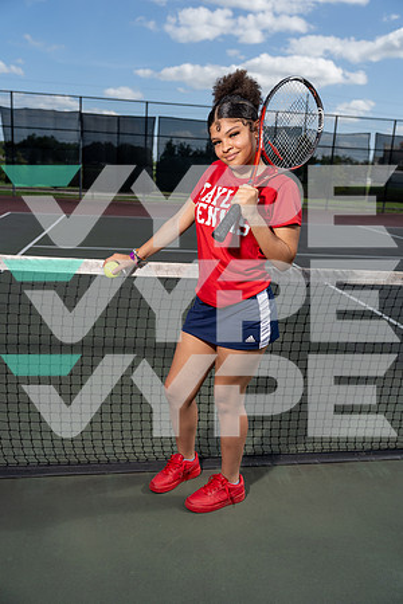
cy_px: 302
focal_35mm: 31
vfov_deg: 60.3
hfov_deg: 42.3
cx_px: 202
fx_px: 521
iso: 100
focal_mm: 31
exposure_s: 1/1250
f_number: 4
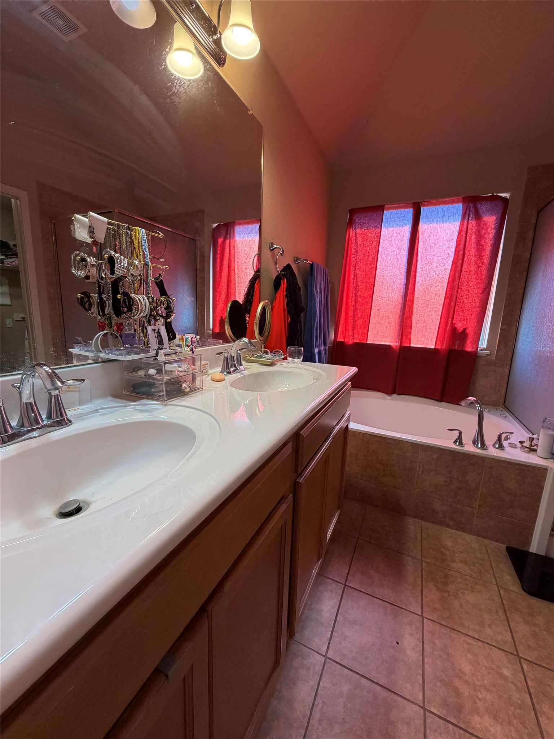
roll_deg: -1.7
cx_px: 277
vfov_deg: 102.1
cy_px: 370
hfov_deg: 85.7
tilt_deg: -10.5
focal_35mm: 14
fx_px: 299
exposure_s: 1/120
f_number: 2.2
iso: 250
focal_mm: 2.22
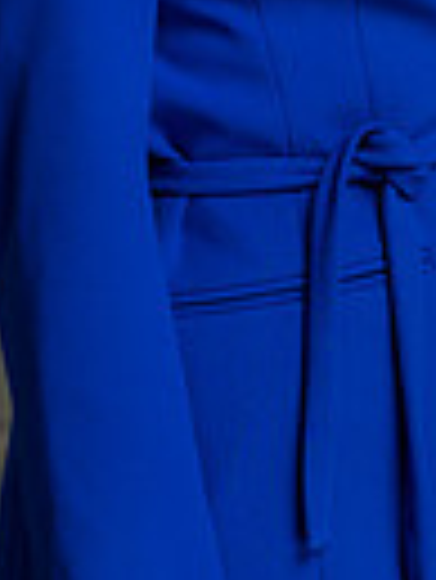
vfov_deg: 6.9
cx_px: 400
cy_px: -184
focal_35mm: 285
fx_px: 4778
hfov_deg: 5.2
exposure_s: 1/200
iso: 125
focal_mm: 85
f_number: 5
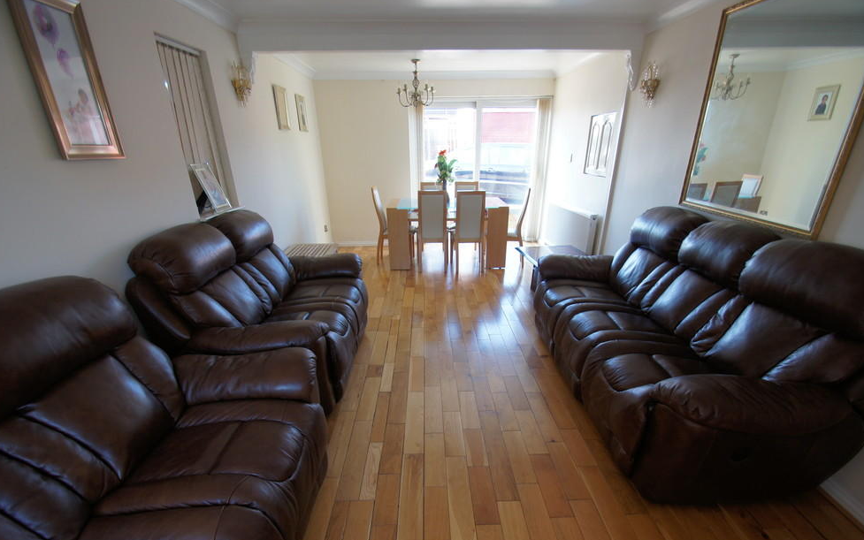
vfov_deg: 71.3
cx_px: 443
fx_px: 377
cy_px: 274
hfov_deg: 97.8
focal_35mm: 16
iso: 200
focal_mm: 10
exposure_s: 1/30
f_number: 3.5
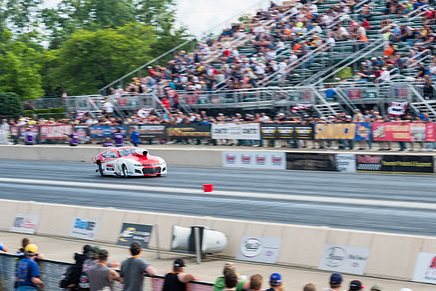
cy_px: 140
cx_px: 281
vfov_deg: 7.9
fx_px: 2106
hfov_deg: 11.8
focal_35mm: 174
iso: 400
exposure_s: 1/200
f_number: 9
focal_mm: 87.1
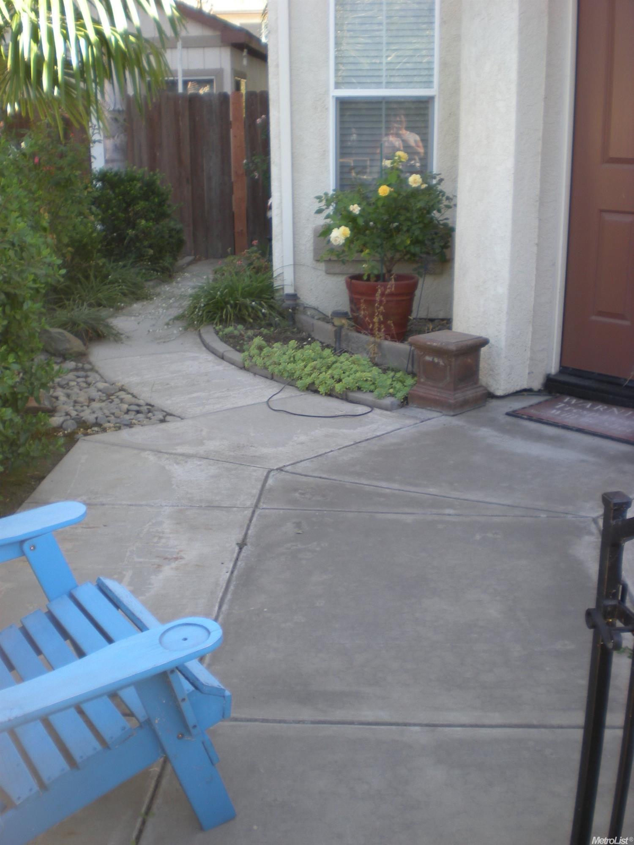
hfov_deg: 37.7
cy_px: 422
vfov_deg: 49.0
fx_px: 928
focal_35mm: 38
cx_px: 317
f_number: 3.1
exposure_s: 1/69.6
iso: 64
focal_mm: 6.3
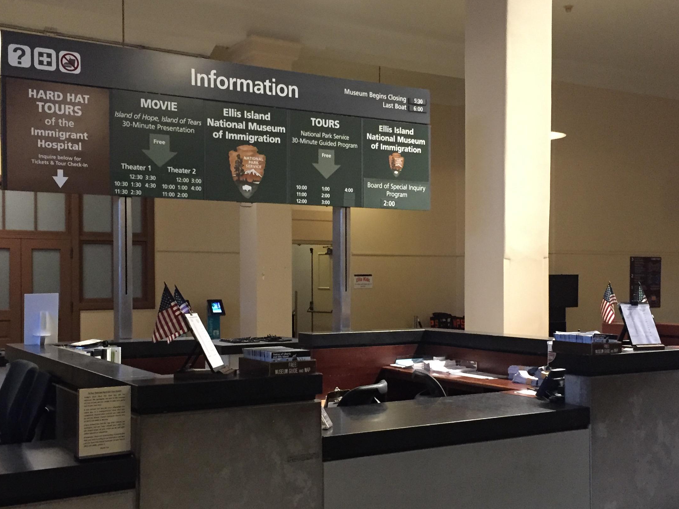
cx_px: 345
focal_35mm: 44
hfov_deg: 42.9
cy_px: 289
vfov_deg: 32.8
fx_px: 863
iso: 320
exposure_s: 1/15
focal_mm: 4.15
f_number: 2.2
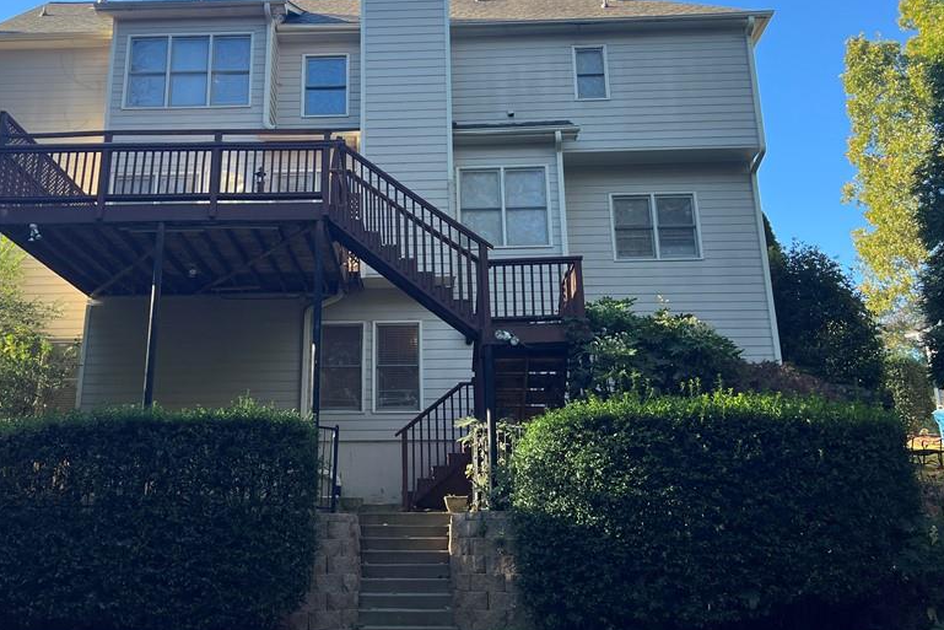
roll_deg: -0.2
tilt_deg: +18.3
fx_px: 944
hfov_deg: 52.8
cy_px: 231
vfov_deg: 36.6
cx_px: 388
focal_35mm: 36
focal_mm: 5.7
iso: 50
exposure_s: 1/683
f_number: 1.5
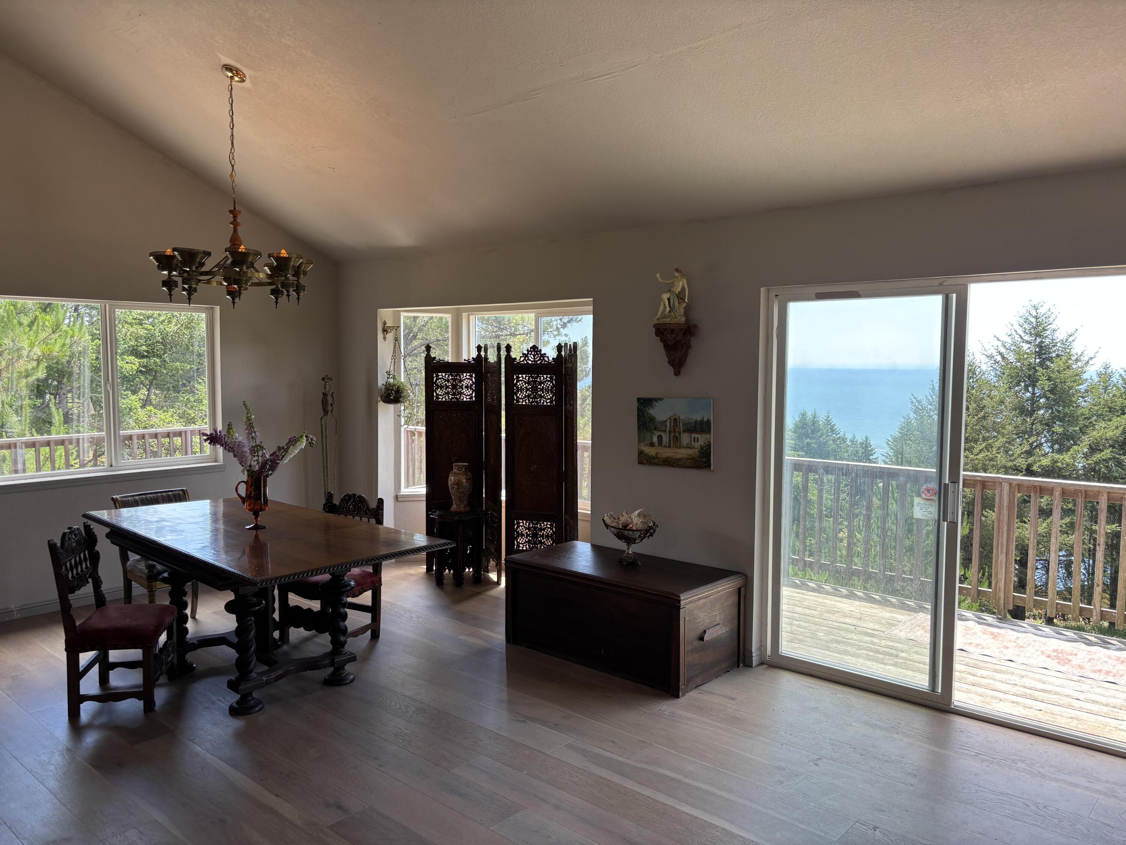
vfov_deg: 53.1
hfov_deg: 67.3
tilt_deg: -3.7
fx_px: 846
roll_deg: +1.0
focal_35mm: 26
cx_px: 563
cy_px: 422
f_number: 1.6
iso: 32
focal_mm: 5.96
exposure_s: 1/137
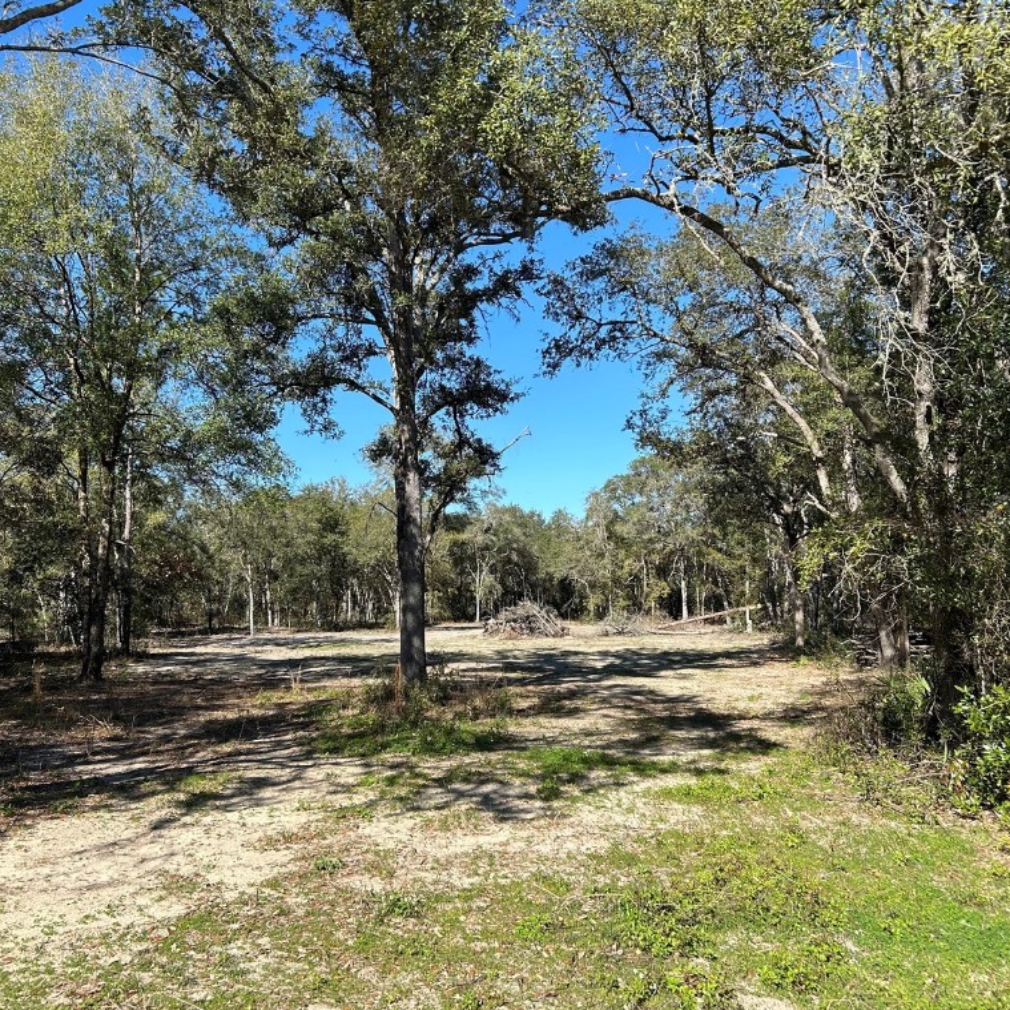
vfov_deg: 52.5
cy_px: 502
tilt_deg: +6.9
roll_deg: +0.7
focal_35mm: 31
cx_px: 475
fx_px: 1023
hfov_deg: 52.5
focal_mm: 5.7
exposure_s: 1/2208
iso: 50
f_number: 1.5
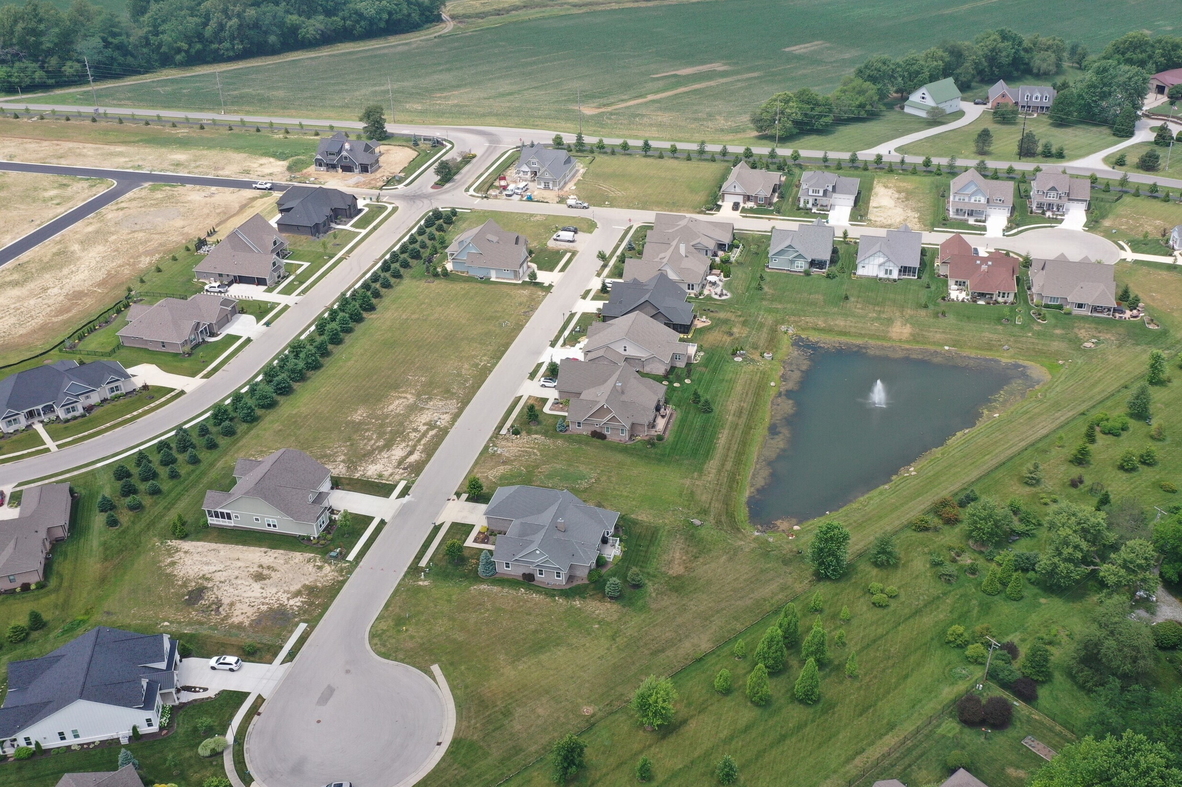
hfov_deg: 54.3
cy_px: 416
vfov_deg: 37.8
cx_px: 668
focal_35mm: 35
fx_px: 1149
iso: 100
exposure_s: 1/400
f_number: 5.6
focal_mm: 10.26
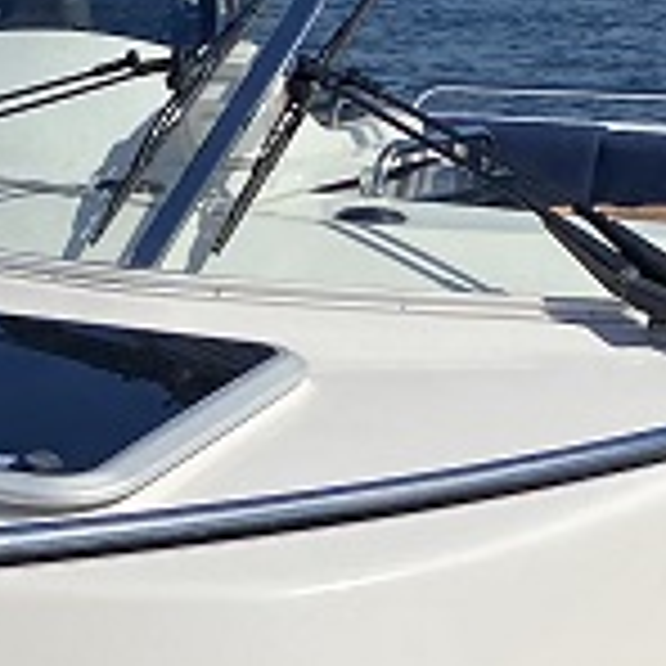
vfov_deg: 11.2
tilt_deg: -13.3
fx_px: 3374
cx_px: -18
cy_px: 580
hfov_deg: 11.2
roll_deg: +0.4
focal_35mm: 155
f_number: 1.8
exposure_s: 1/6757
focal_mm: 4.25
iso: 32
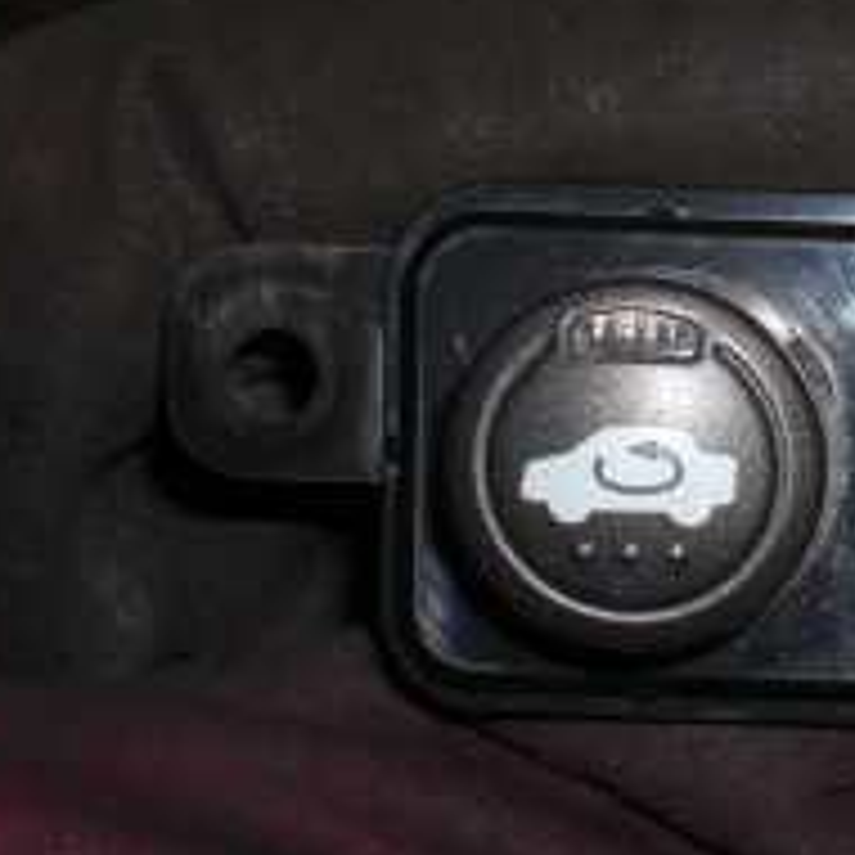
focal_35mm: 113
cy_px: 544
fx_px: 3158
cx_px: 1089
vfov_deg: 15.4
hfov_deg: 14.8
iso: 64
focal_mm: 6.3
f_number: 5.6
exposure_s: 1/60
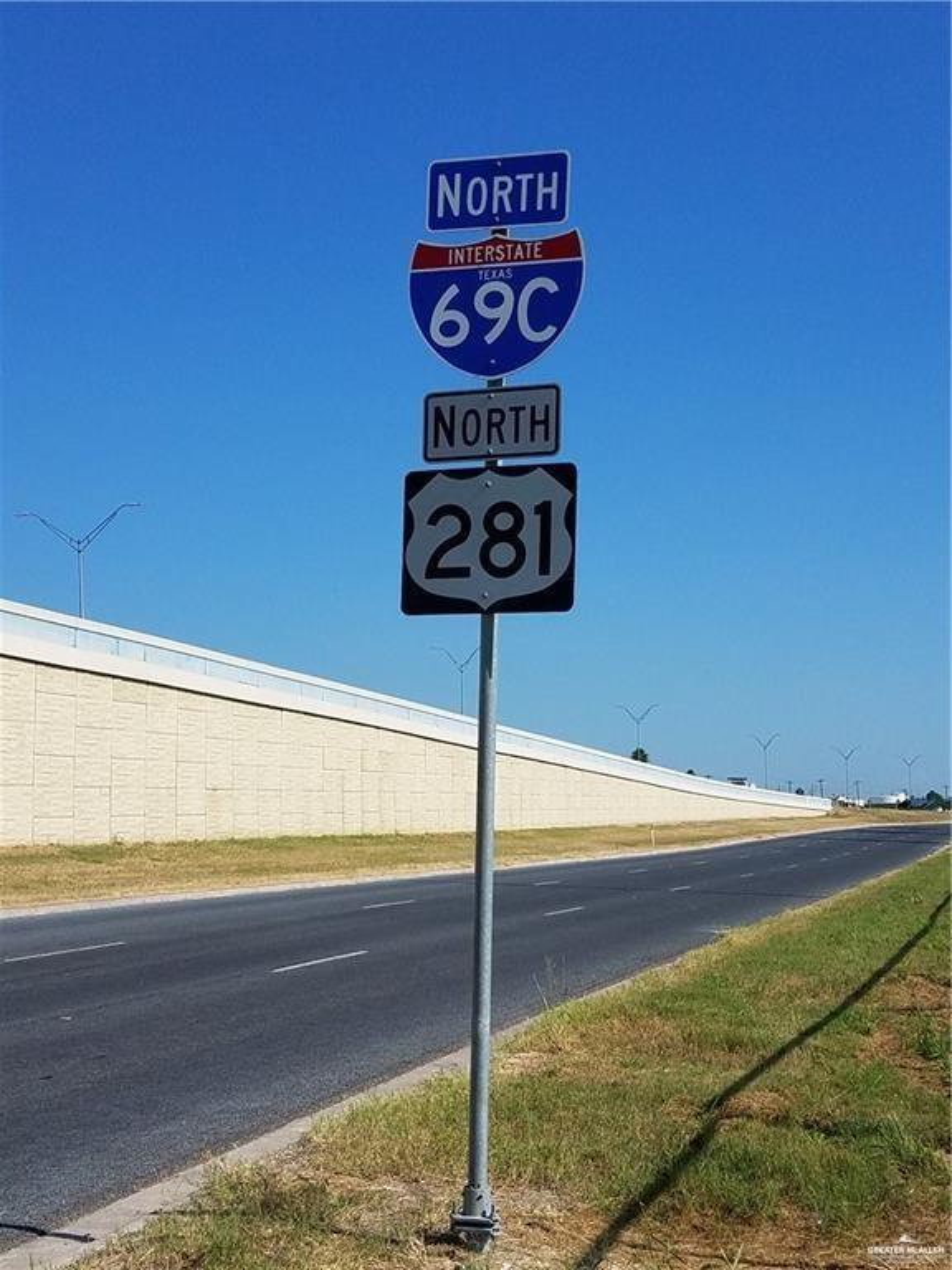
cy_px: 635
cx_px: 476
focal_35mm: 26
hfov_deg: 53.1
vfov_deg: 67.3
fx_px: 953
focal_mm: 4.2
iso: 40
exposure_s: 1/3856
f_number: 1.7
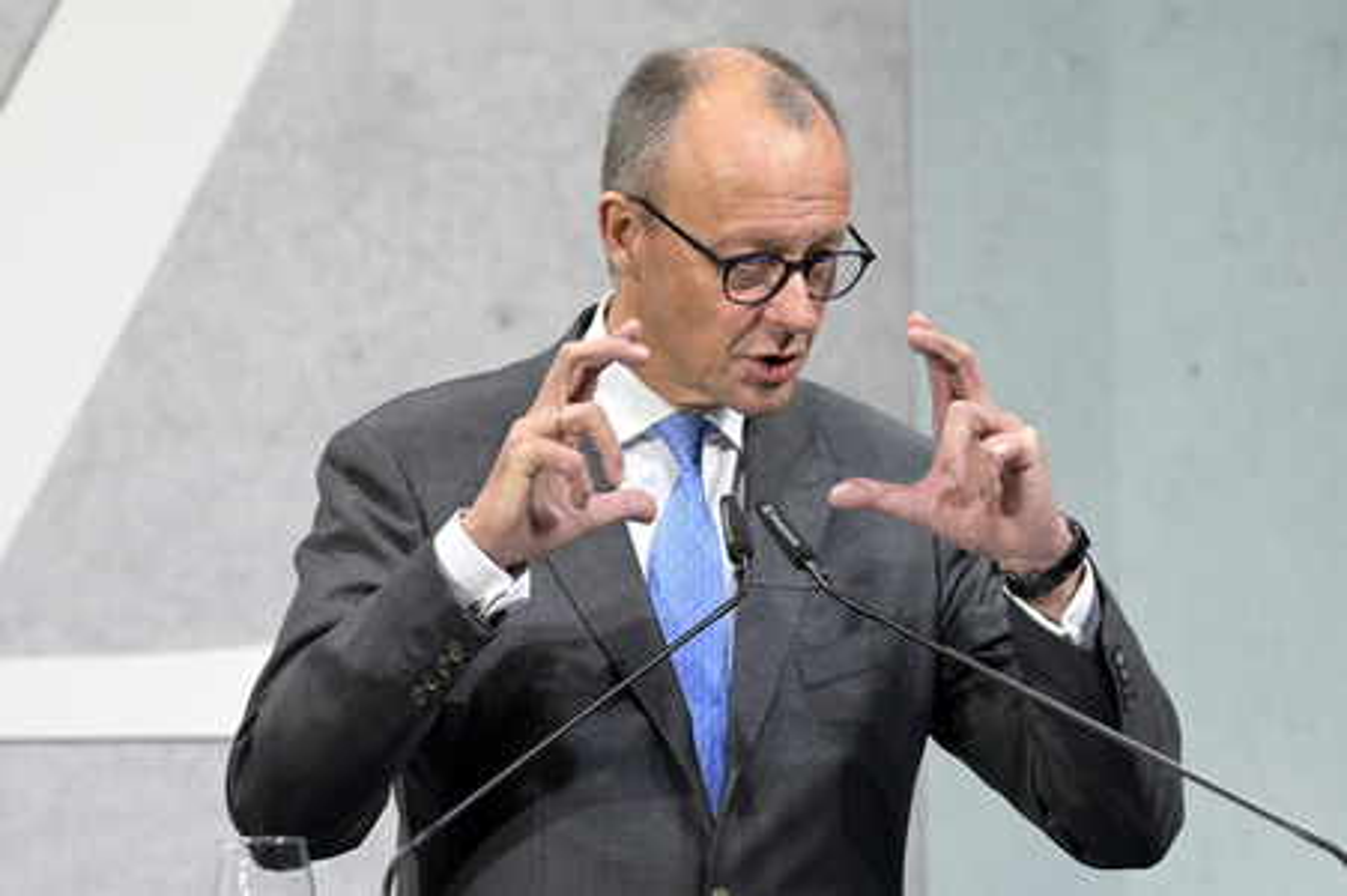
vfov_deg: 3.8
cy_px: 448
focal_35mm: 360
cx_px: 674
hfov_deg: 5.7
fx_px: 13460
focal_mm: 360
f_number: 5.6
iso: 4000
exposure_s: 1/640
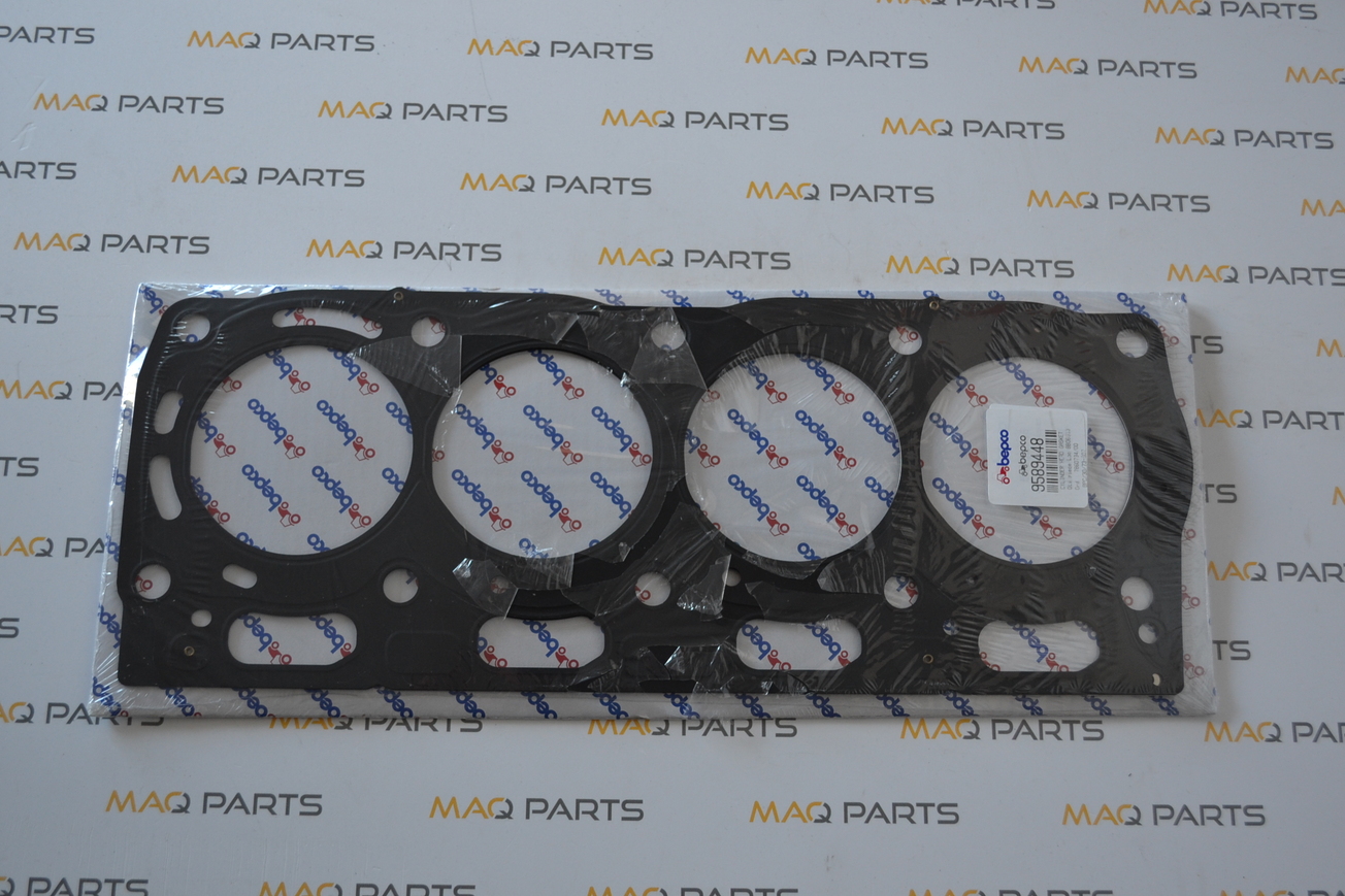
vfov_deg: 31.9
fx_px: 1569
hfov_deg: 46.4
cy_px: 448
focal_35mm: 42
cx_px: 672
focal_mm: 28
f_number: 4.5
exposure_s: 1/20
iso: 400
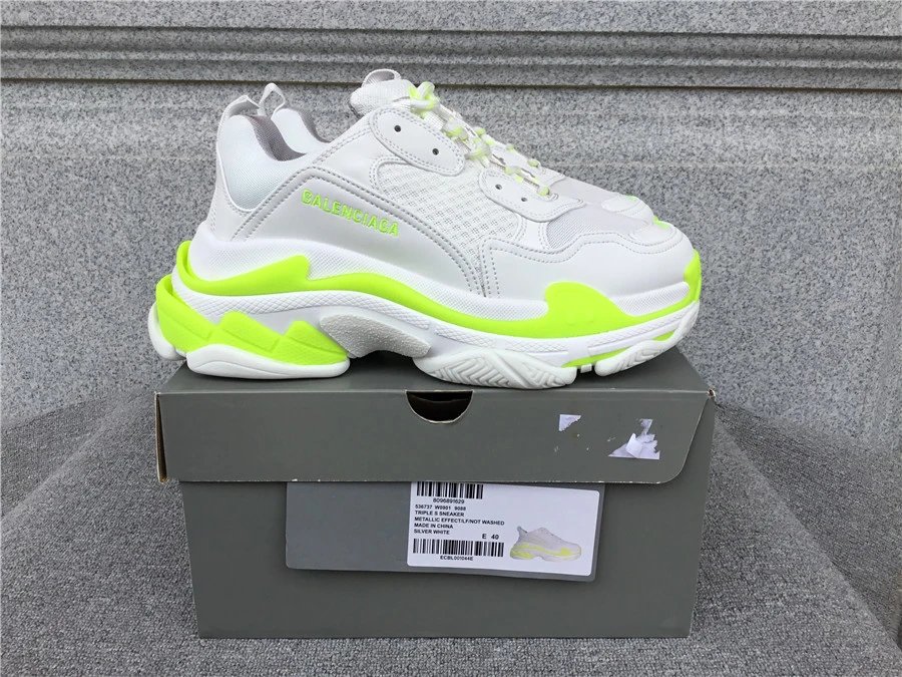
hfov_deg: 58.4
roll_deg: -0.2
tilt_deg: -17.9
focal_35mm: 31
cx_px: 451
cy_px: 338
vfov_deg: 45.4
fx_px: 808
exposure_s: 1/747
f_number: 2.4
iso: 25
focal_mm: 3.3
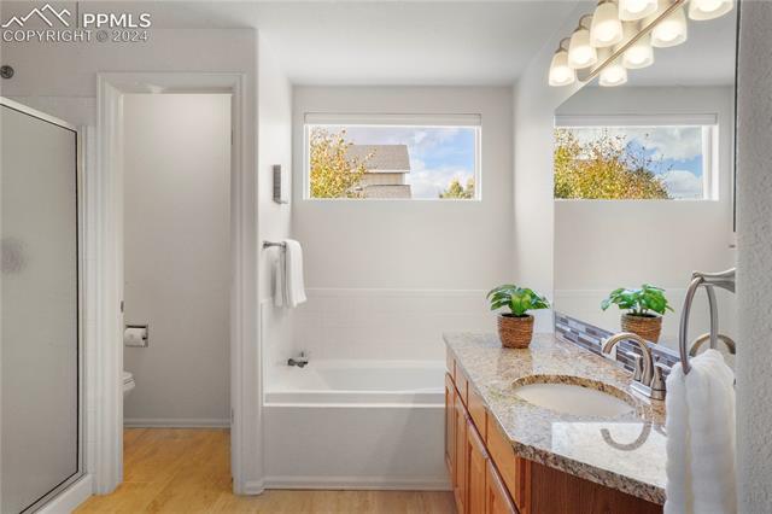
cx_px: 386
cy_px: 257
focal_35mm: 22
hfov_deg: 78.6
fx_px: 472
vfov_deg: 57.2
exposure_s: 1/5
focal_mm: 22
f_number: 22
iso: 500
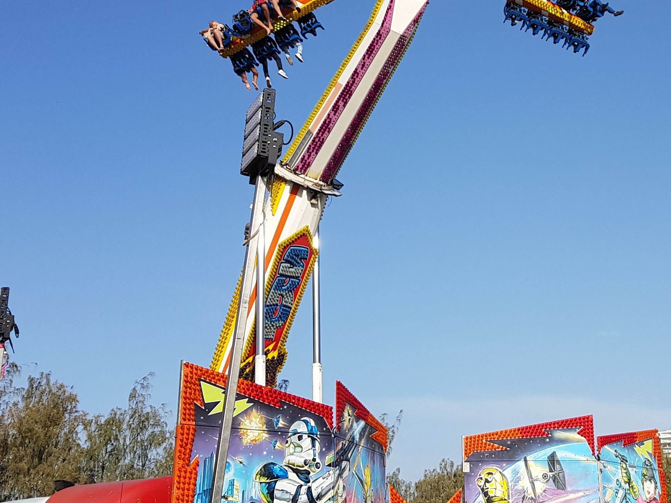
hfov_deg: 31.3
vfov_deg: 24.2
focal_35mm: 60
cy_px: 134
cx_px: 538
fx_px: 1163
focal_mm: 4.2
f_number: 1.7
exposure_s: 1/2504
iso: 40
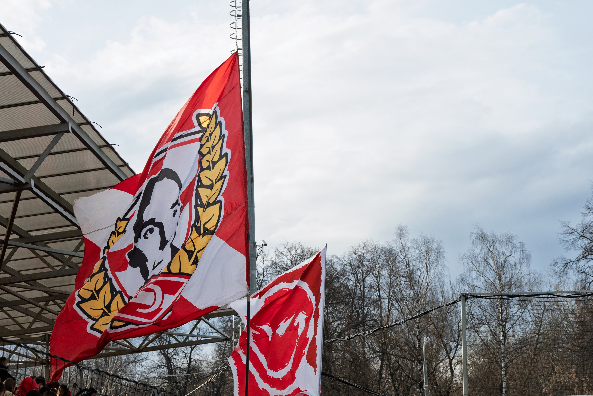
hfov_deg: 26.9
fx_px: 1235
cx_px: 236
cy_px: 217
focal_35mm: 75
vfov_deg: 18.2
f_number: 7.1
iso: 500
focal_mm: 55
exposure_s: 1/640
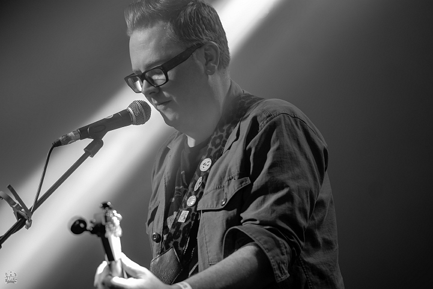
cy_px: 144
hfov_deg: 7.6
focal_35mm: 270
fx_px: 3247
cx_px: 216
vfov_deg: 5.1
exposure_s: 1/100
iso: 200
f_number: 2.8
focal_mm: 180
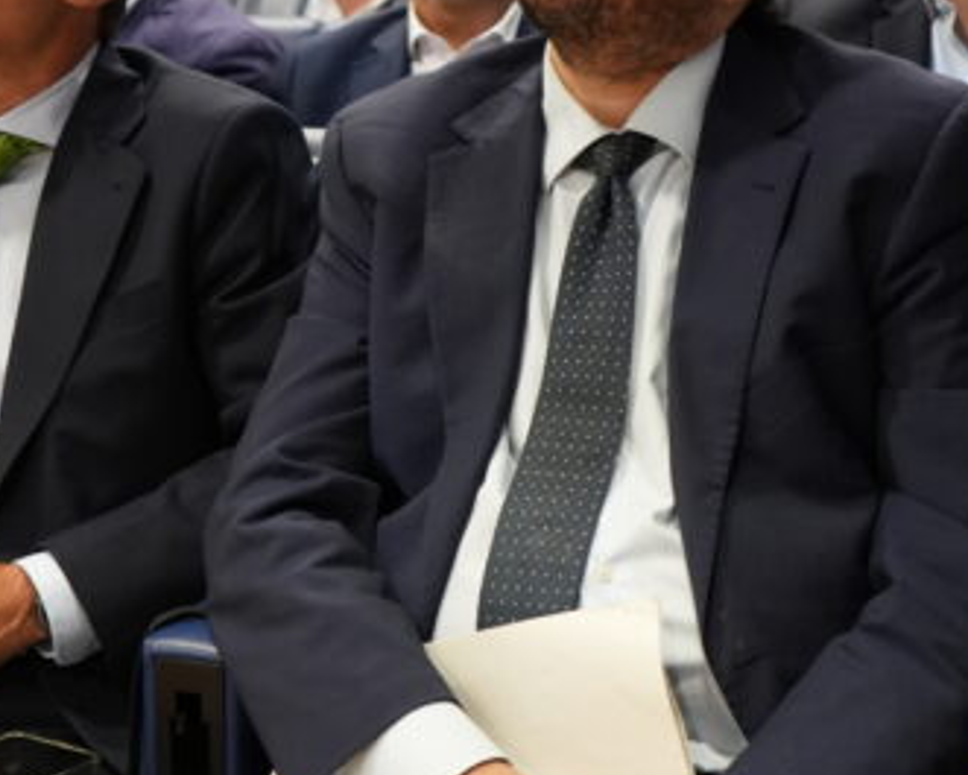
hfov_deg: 21.2
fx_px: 2579
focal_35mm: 90
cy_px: 78
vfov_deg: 16.9
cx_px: 401
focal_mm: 31
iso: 1600
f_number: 4
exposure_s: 1/40
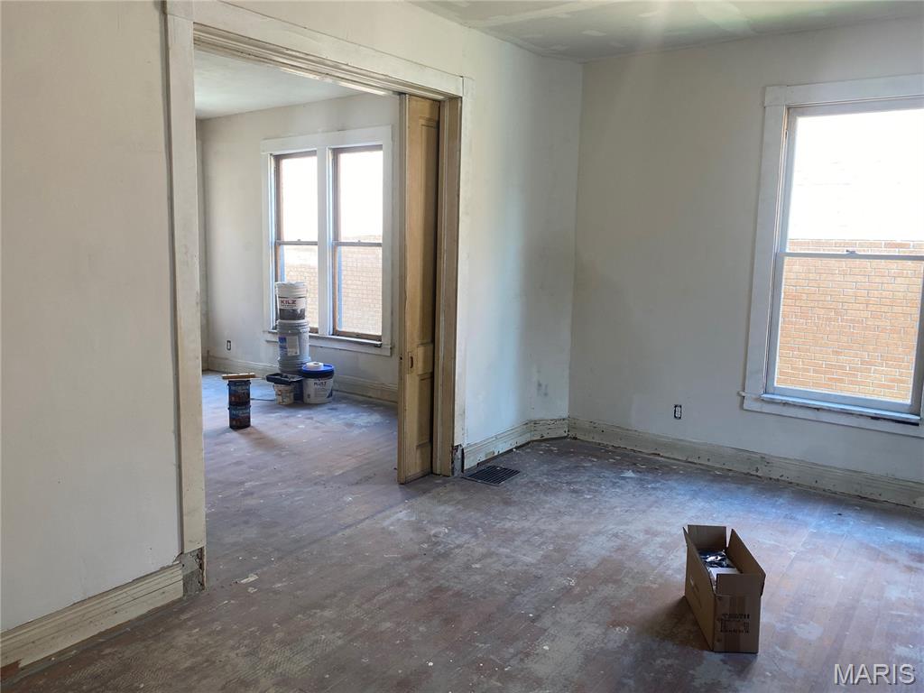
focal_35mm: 26
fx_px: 694
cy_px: 346
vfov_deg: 53.1
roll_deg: -1.0
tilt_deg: -7.7
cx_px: 462
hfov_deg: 67.3
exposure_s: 1/120
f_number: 1.8
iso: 64
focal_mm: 4.25
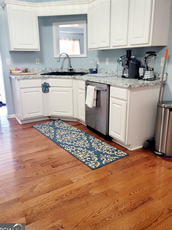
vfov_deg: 63.4
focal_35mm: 28
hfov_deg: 49.7
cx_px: 83
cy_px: 107
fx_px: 185
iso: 160
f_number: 1.8
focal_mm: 7
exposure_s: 1/60.2
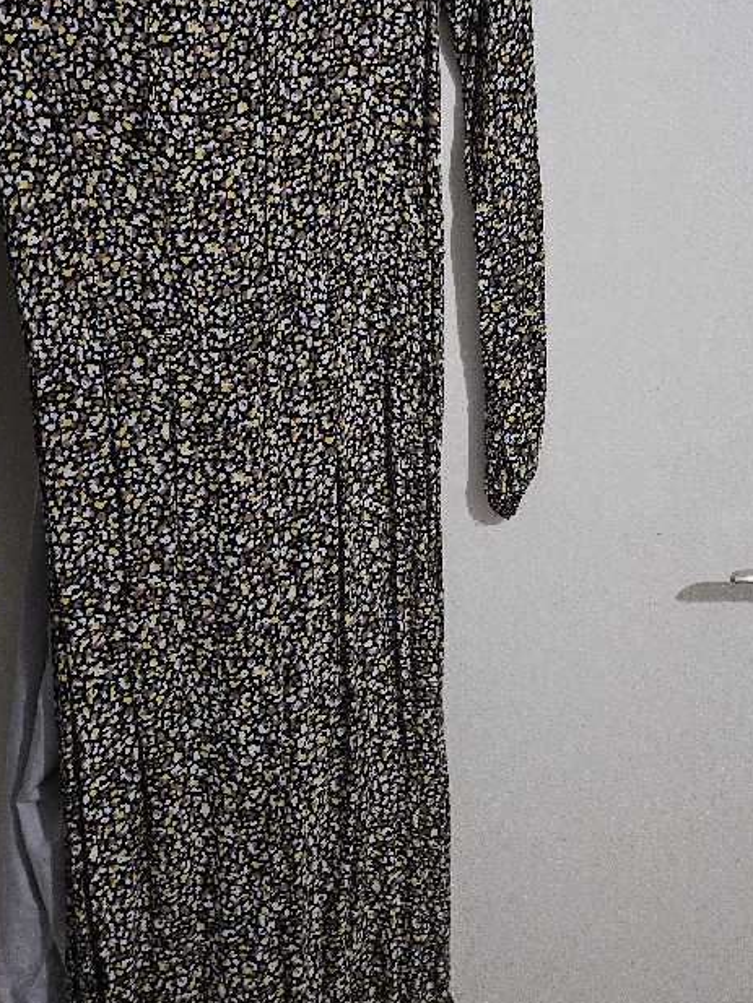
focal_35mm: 42
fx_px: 1218
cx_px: 431
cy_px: 410
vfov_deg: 44.6
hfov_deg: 34.3
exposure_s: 1/25
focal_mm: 5
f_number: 1.8
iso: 640
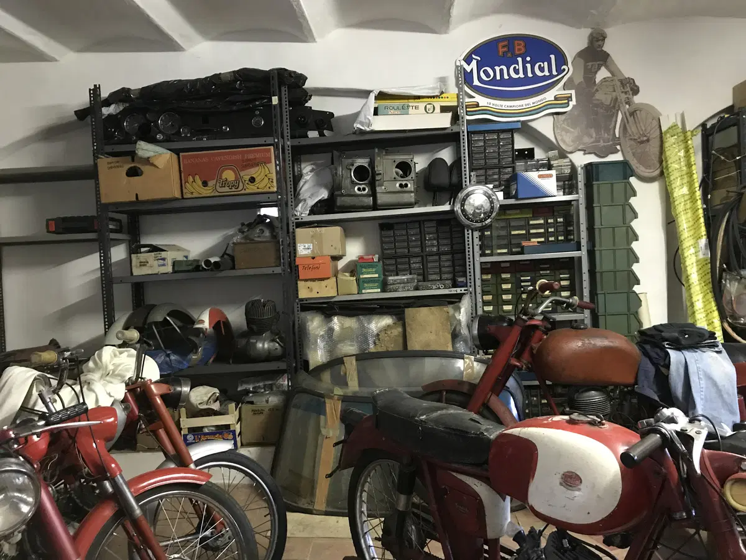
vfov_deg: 49.7
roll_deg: +2.3
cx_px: 373
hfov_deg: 63.4
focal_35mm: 28
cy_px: 280
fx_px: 603
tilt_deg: +0.4
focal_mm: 3.99
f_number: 1.8
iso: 100
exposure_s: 1/4
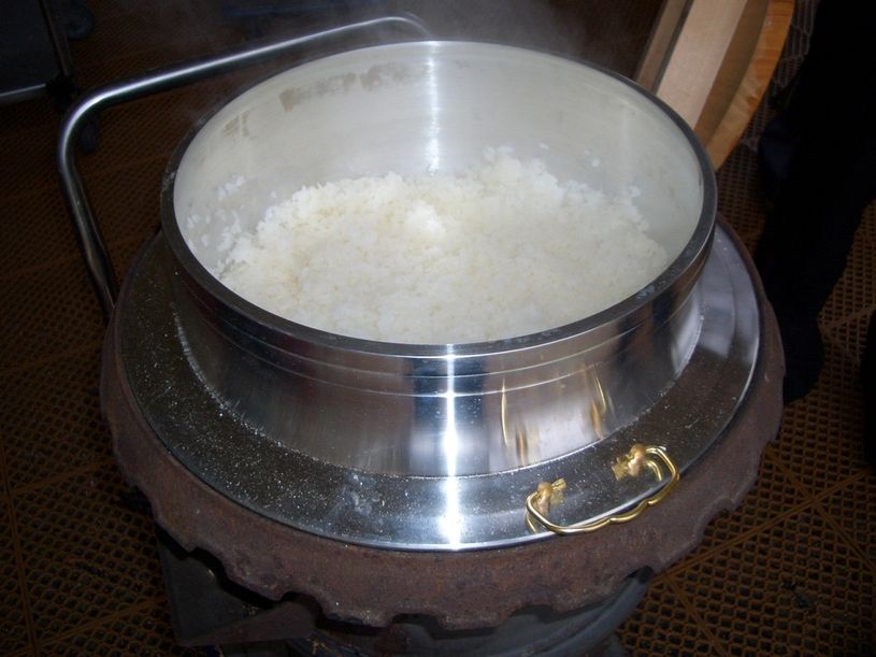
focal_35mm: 35
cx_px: 438
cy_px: 328
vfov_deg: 40.7
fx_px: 886
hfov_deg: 52.6
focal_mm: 5.8
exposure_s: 1/60
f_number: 2.6
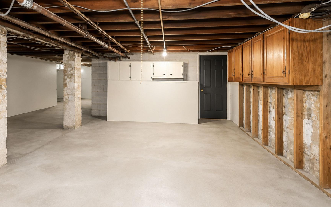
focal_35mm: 18
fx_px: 162
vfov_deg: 64.7
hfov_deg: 90.8
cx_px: 150
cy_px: 89
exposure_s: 1/60
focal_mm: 10
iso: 2000
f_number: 7.1
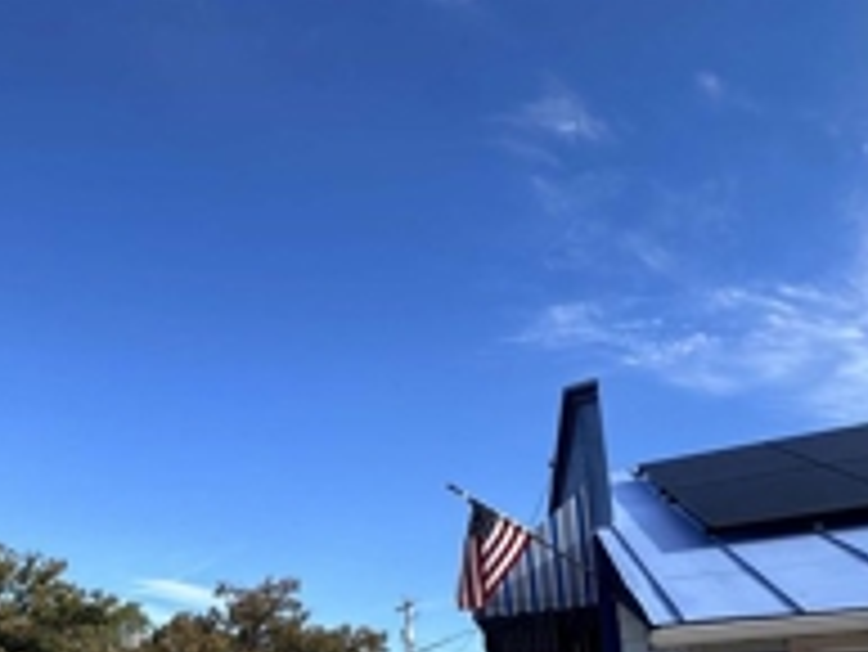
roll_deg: -1.2
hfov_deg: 53.6
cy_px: 670
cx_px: 81
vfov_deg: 41.2
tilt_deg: +7.2
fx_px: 728
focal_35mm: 29
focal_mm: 2.22
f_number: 2.2
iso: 40
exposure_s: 1/888
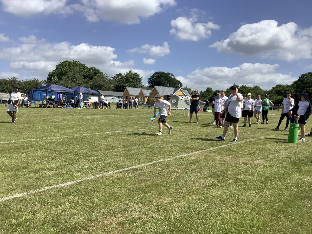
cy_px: 117
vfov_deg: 45.4
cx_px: 156
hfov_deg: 58.4
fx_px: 279
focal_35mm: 31
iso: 25
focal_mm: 3.3
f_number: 2.4
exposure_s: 1/1852
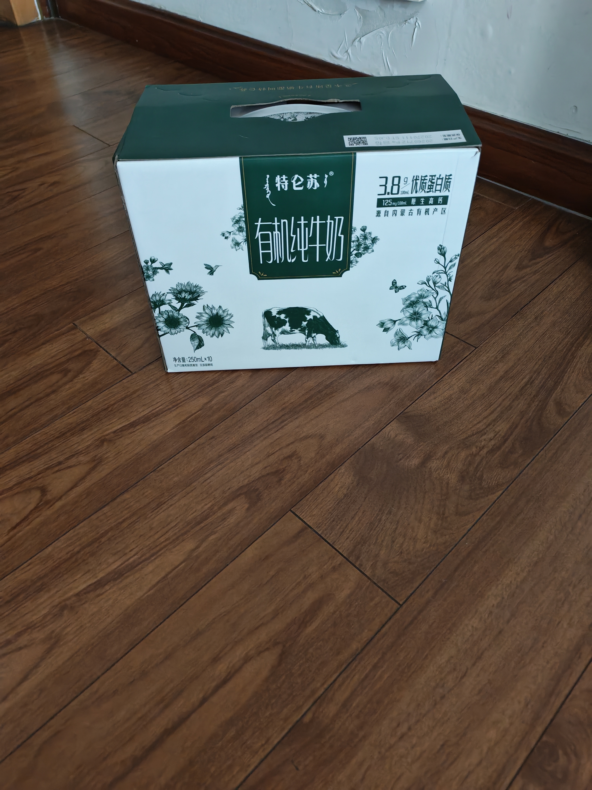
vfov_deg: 65.3
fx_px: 616
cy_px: 395
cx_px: 296
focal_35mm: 27
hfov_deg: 51.4
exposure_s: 1/20
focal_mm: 6.12
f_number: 1.9
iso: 3200
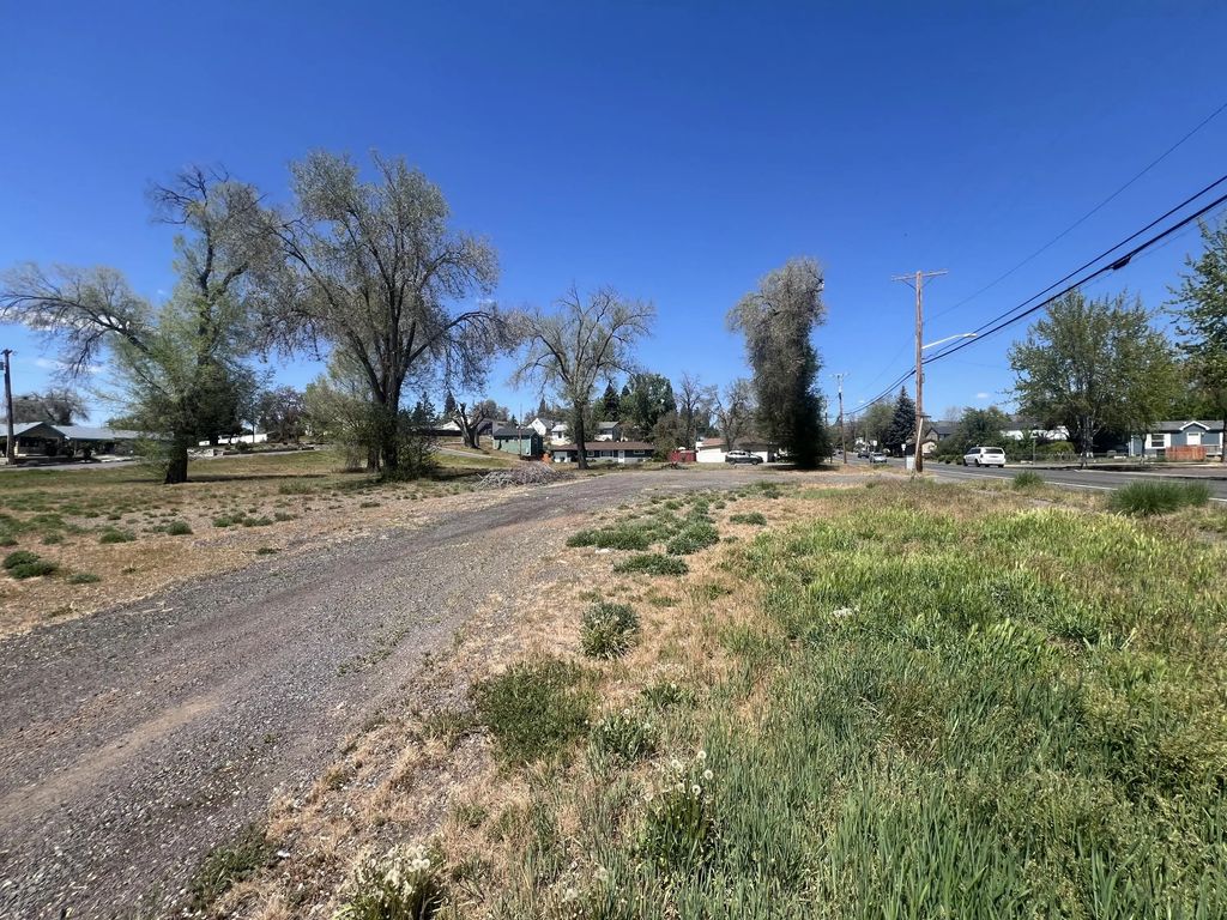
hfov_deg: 106.2
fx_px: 461
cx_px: 614
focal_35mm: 13
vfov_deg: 89.9
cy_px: 460
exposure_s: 1/1340
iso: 32
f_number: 1.8
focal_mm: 1.57
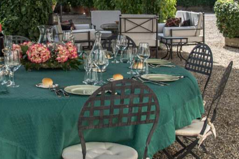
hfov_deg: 28.0
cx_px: 86
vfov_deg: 18.8
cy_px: 35
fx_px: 478
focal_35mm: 72
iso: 100
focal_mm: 24
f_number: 9
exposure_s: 1/100
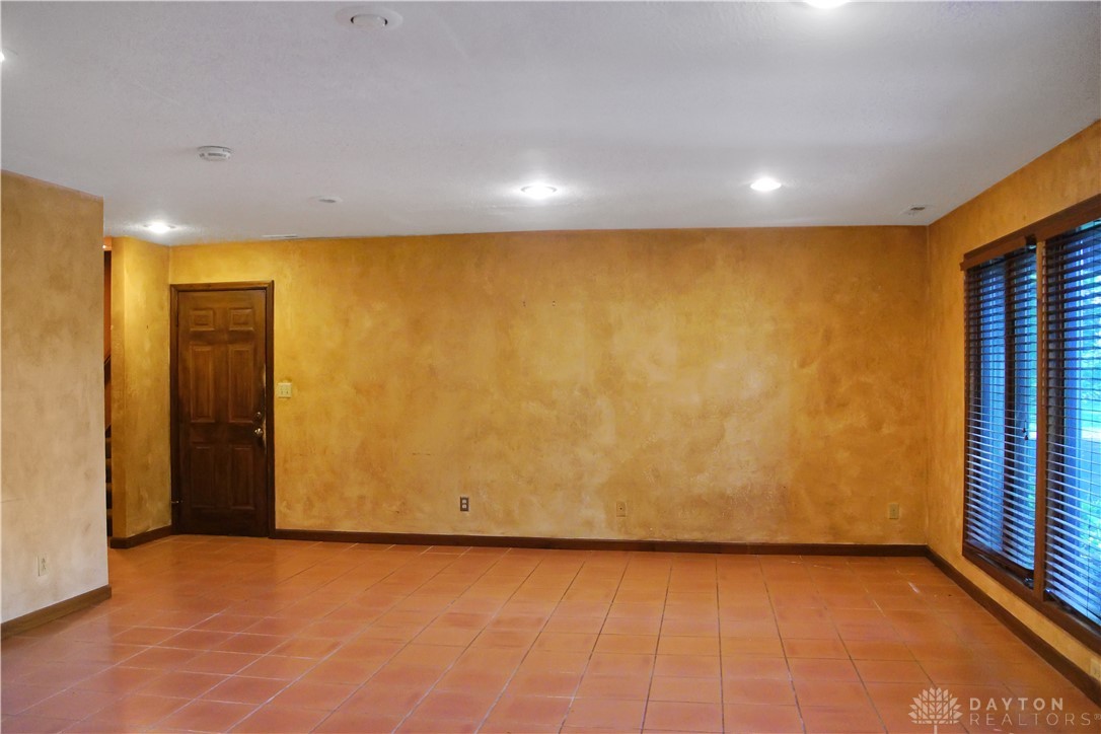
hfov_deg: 61.9
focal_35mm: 30
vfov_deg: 43.6
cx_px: 550
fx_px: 917
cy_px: 367
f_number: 4
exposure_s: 1/60
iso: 1250
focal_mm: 20
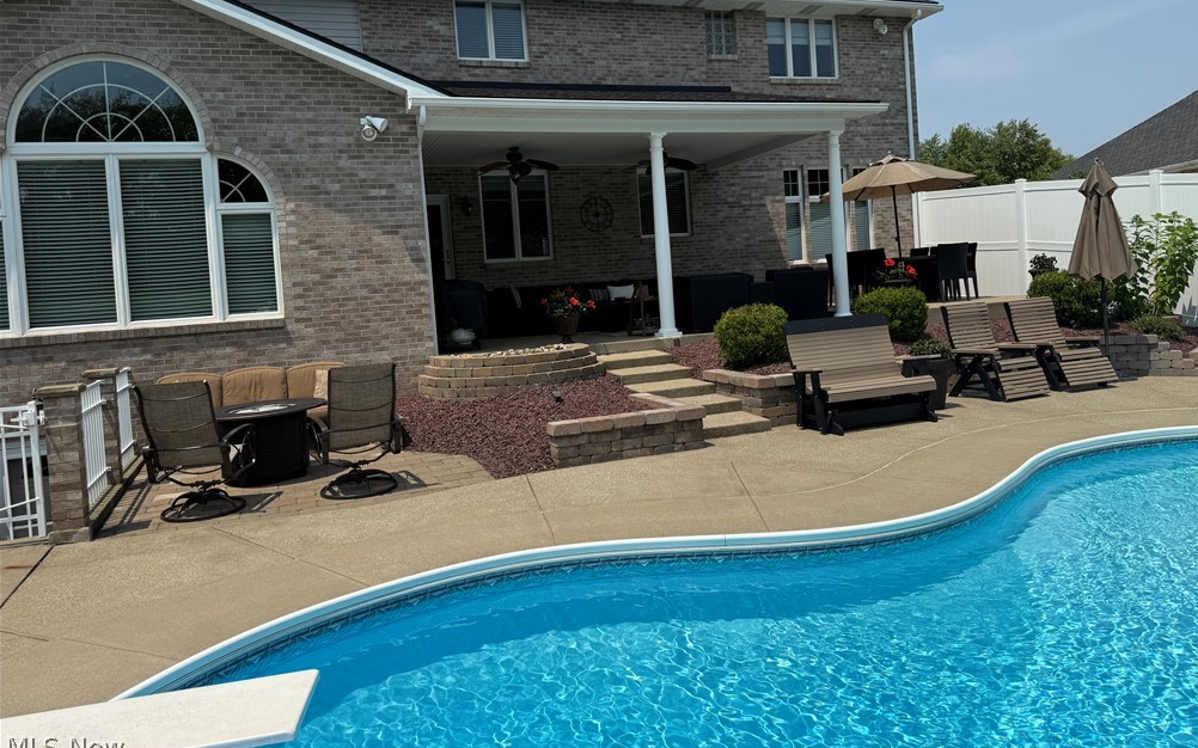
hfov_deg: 70.4
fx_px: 849
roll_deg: +3.6
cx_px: 611
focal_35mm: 26
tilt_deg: -0.2
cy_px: 307
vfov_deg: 47.4
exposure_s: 1/7353
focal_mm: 6.76
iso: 80
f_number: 1.78
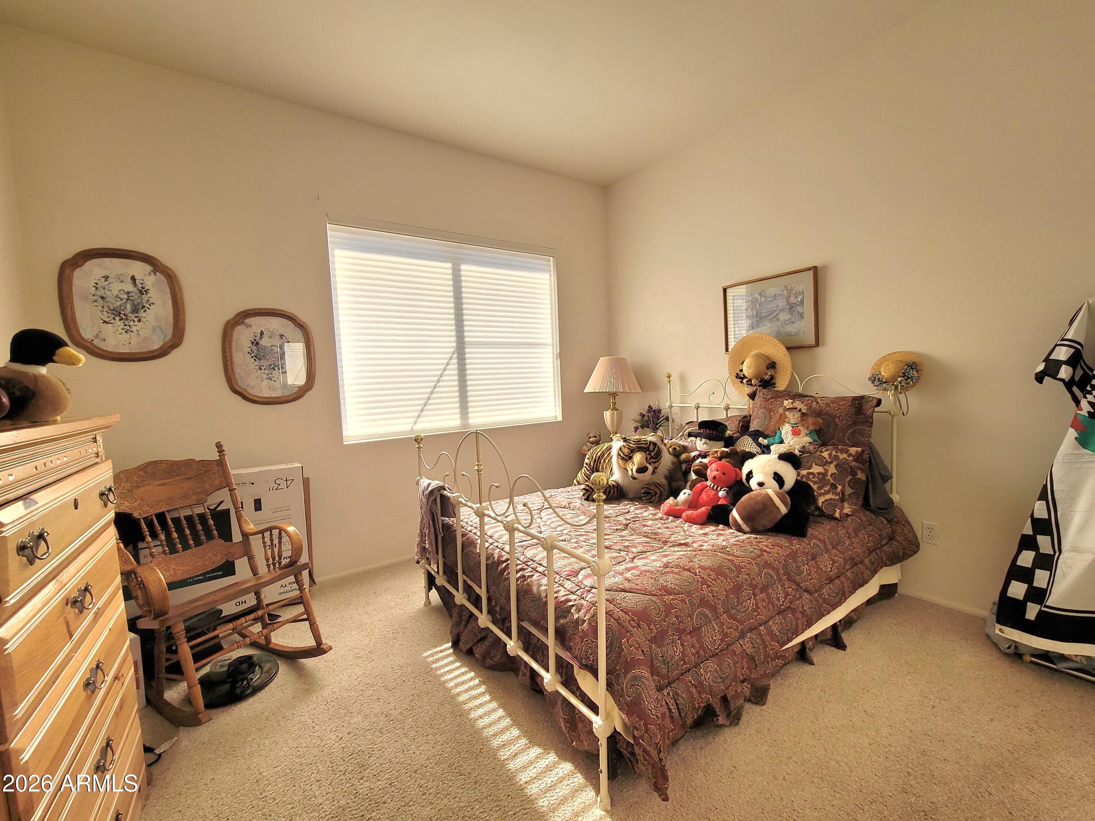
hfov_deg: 106.2
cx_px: 548
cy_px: 410
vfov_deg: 89.9
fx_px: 411
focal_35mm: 13
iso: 125
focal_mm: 2.2
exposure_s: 1/120
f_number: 2.2
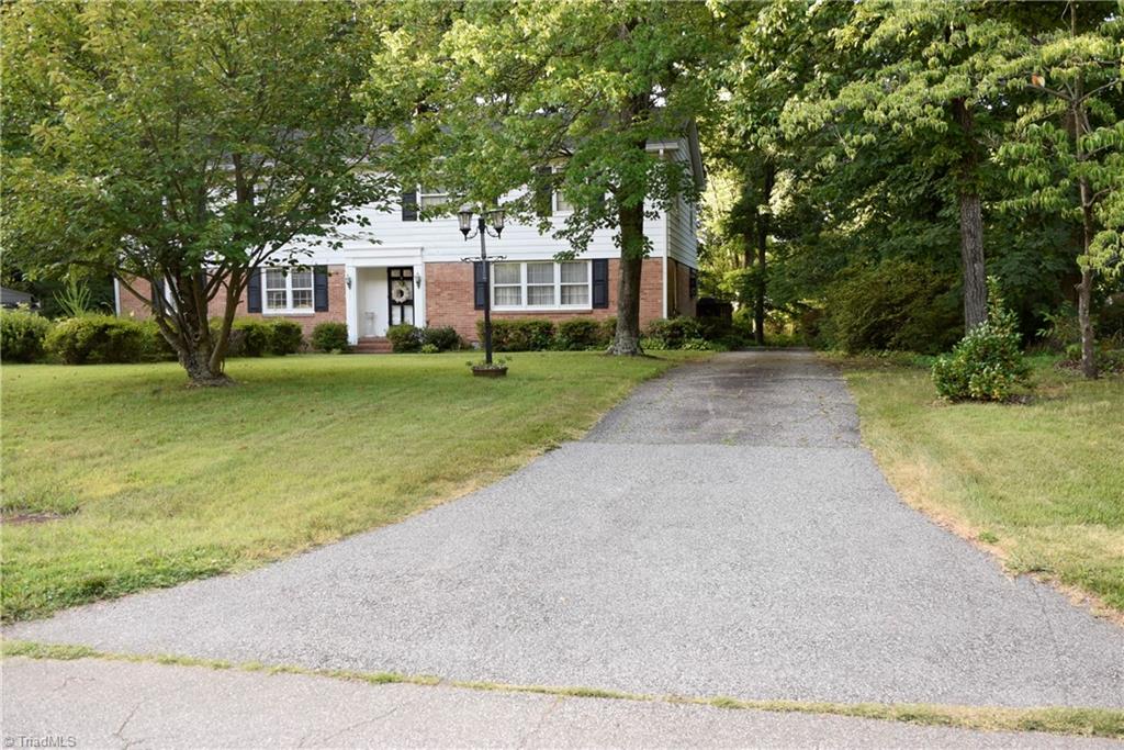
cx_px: 562
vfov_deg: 40.0
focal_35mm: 33
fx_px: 1030
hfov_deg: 57.2
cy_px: 375
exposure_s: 1/125
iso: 400
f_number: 5.6
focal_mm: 22
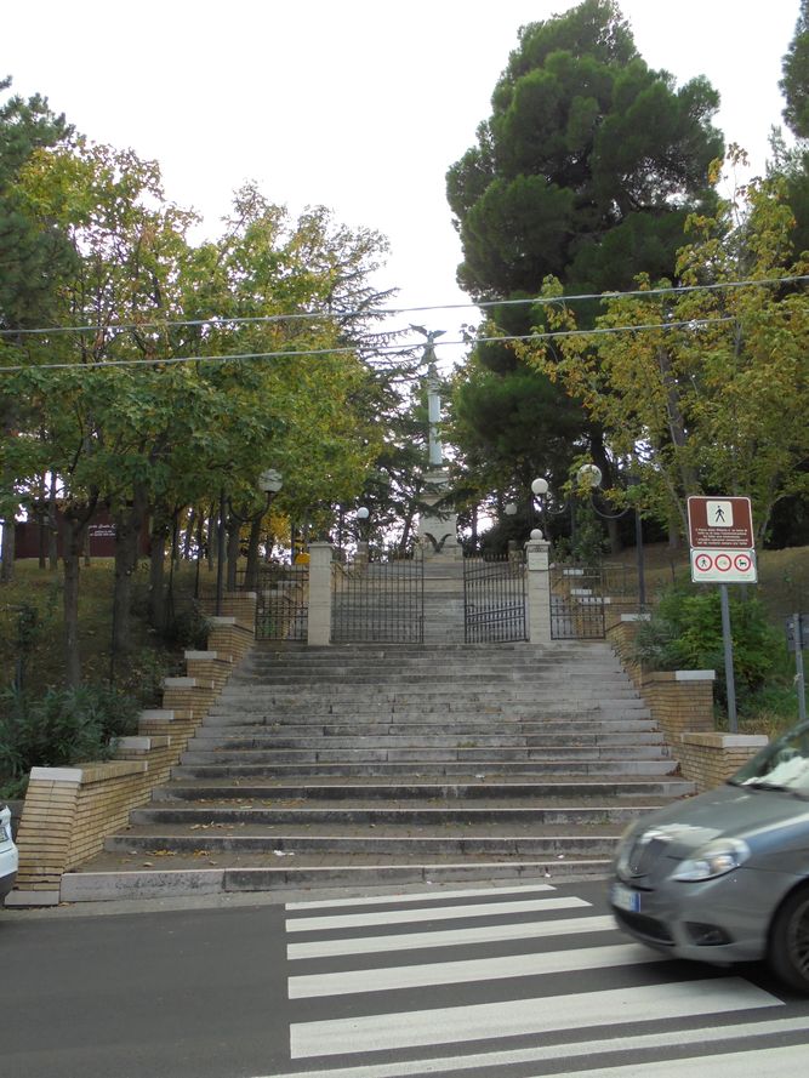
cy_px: 539
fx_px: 903
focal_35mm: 29
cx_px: 404
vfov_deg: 61.7
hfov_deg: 48.2
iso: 100
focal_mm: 5.3
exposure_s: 1/250
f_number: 3.7
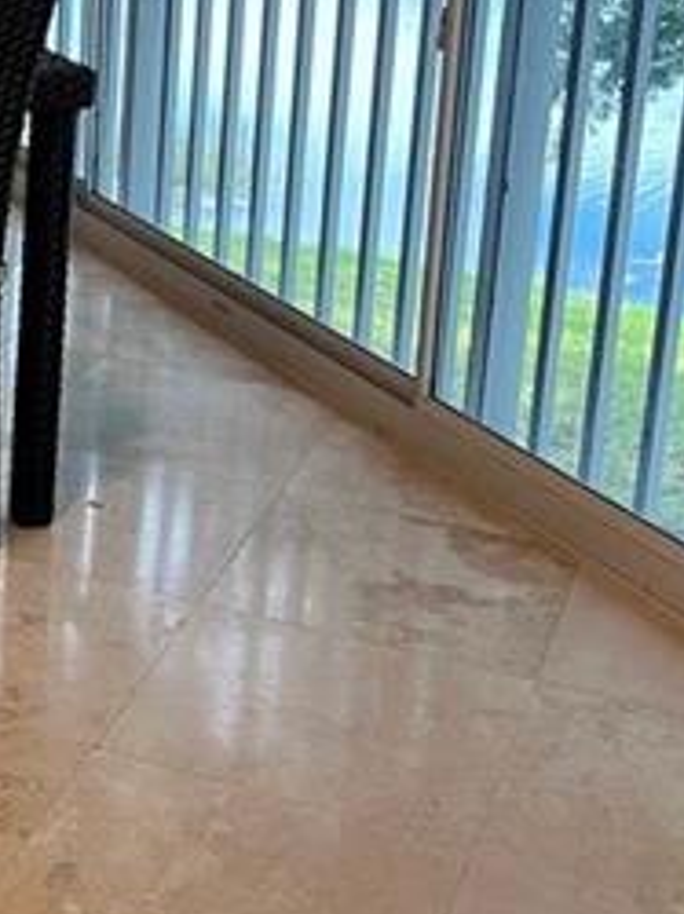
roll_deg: +1.3
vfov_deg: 24.1
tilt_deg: -18.0
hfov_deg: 16.9
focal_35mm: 80
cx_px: -304
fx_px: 2111
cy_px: 212
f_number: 1.6
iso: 125
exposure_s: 1/60
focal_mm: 5.1
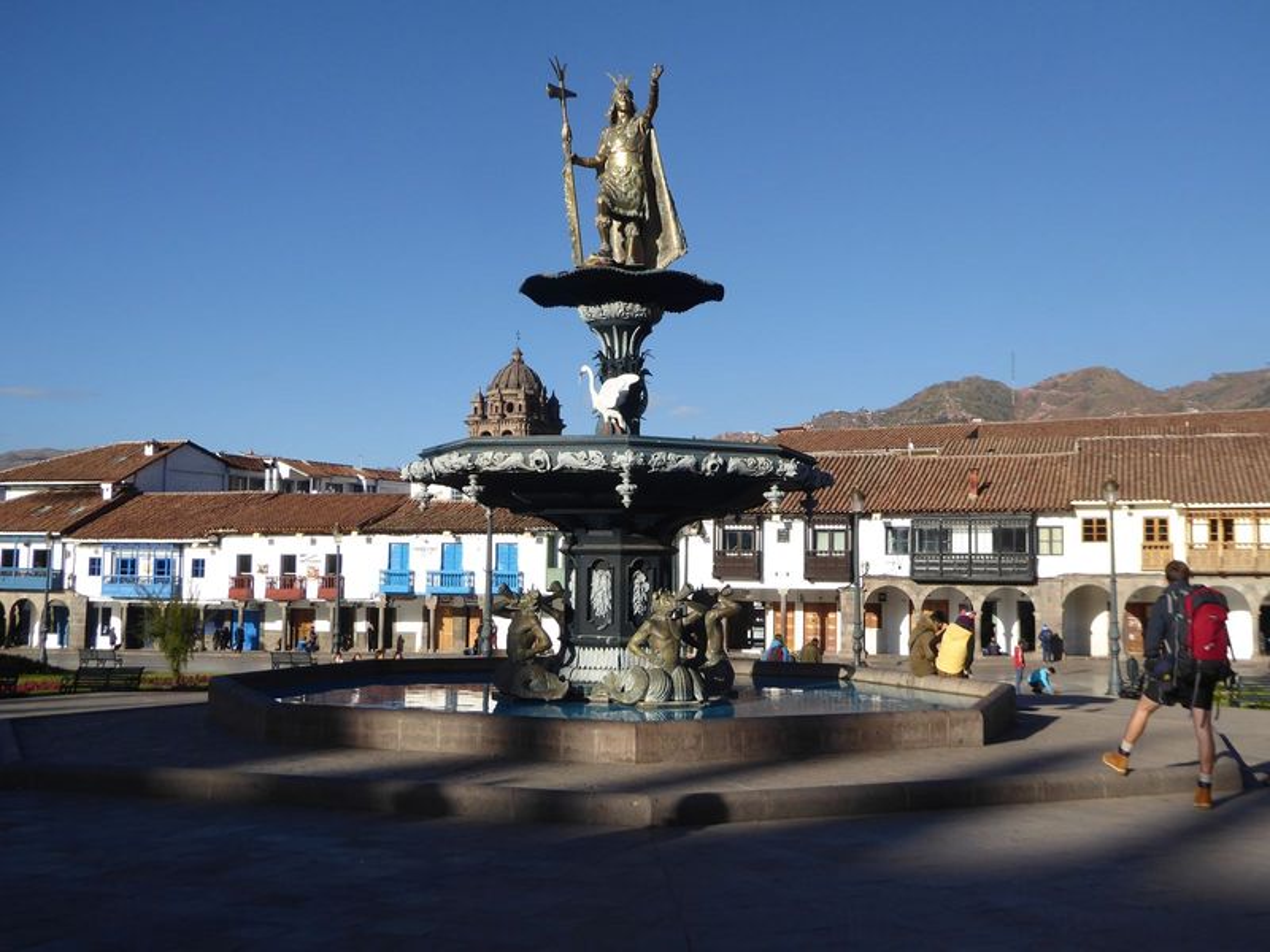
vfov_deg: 36.8
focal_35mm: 39
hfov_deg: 47.9
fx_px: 1431
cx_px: 635
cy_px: 476
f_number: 3.7
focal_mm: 6.7
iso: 80
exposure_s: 1/800
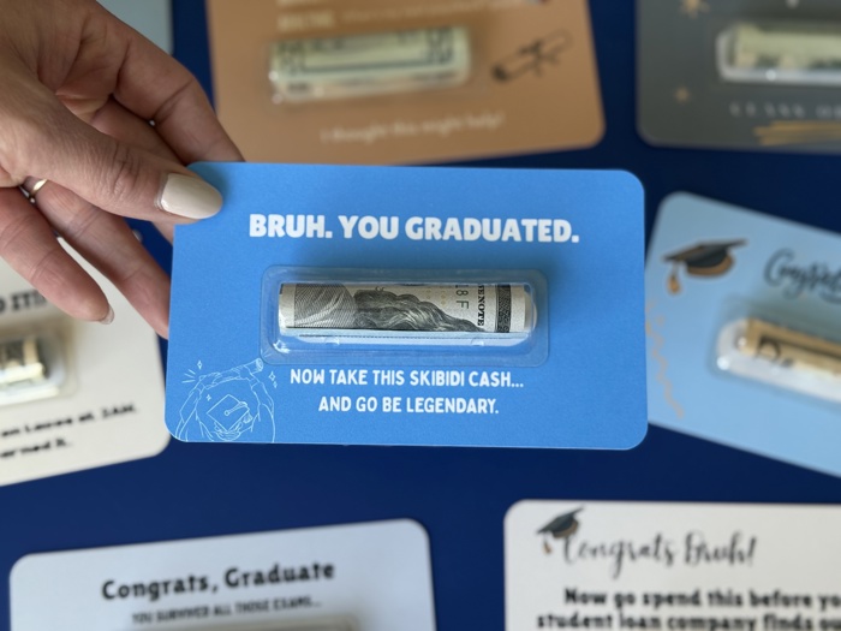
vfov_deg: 30.3
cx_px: 420
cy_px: 316
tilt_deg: -77.6
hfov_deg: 39.7
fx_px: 1166
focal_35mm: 48
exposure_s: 1/233
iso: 100
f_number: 1.78
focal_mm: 6.76
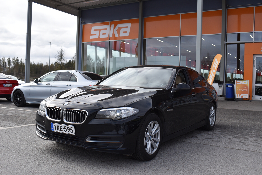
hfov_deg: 53.1
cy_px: 88
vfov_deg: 36.9
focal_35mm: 36
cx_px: 131
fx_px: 262
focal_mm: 24
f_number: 8
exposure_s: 1/500
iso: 200
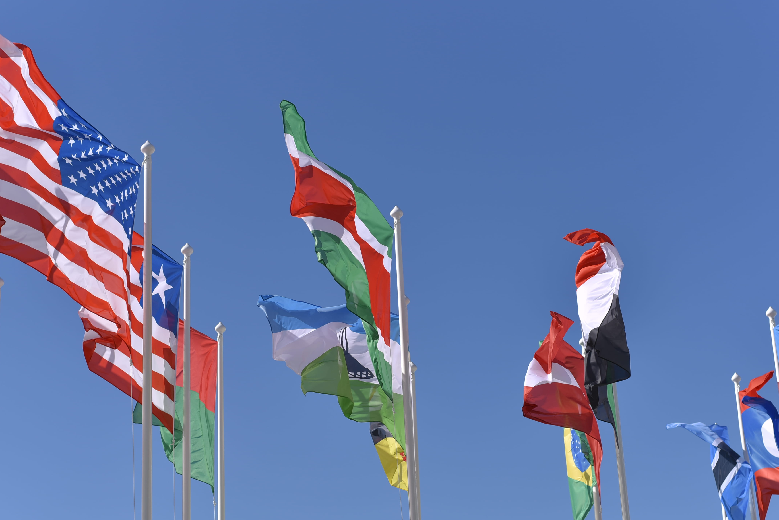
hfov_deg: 28.8
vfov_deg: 19.4
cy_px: 320
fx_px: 1515
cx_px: 386
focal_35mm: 70
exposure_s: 1/1600
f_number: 4
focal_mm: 50
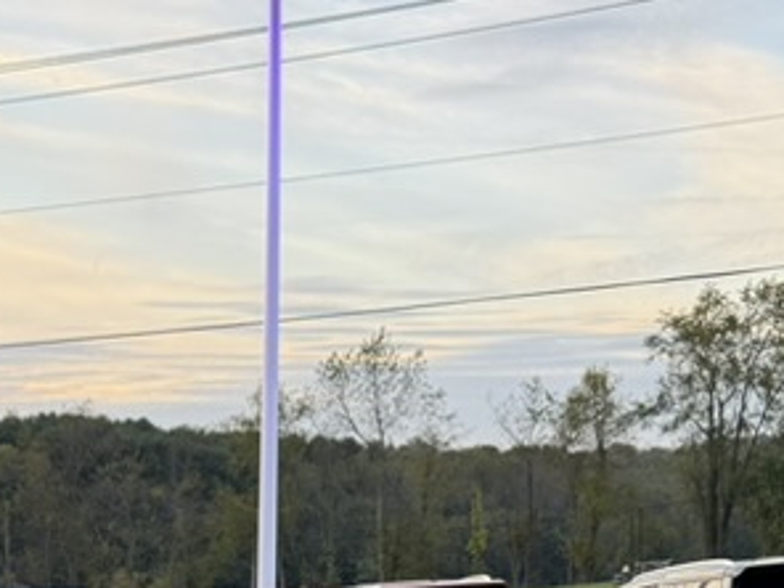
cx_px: 87
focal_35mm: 83
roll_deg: -0.3
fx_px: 1880
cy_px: 954
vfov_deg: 15.9
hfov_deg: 23.0
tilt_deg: -11.0
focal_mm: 6.76
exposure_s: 1/162
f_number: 1.78
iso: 160
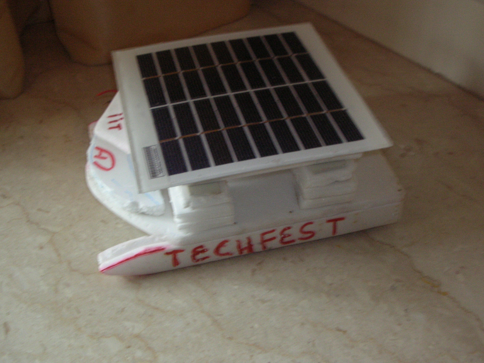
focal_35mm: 45
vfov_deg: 32.2
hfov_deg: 42.1
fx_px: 629
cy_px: 182
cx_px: 242
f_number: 3.1
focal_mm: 7.5
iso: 191
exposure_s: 1/29.7
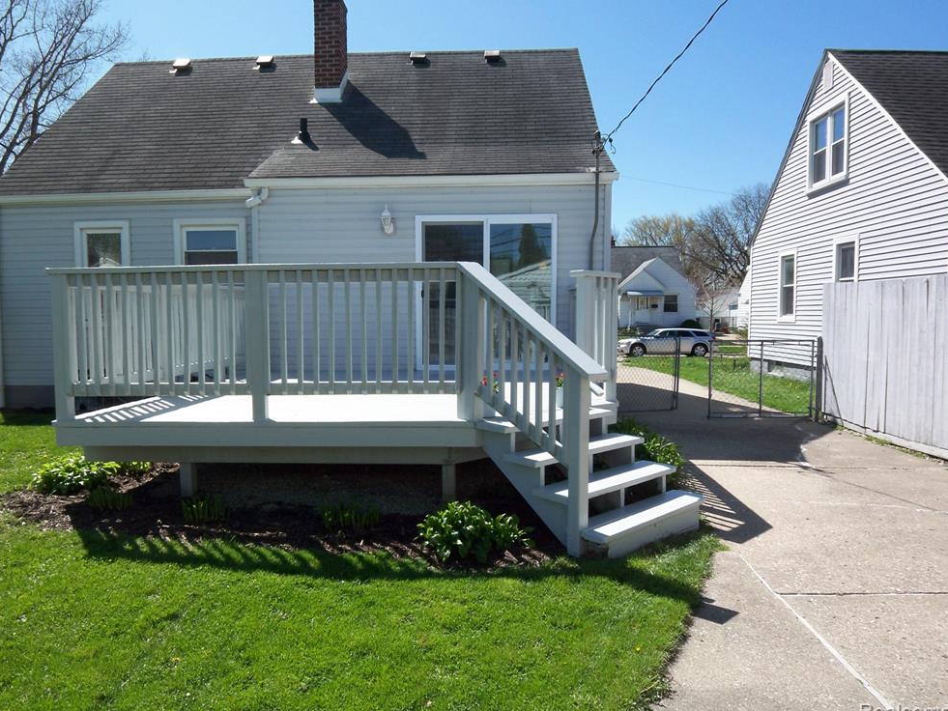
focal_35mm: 24
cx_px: 462
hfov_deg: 71.6
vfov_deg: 56.8
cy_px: 356
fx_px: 657
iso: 50
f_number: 5.6
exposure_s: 1/200
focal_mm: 3.8
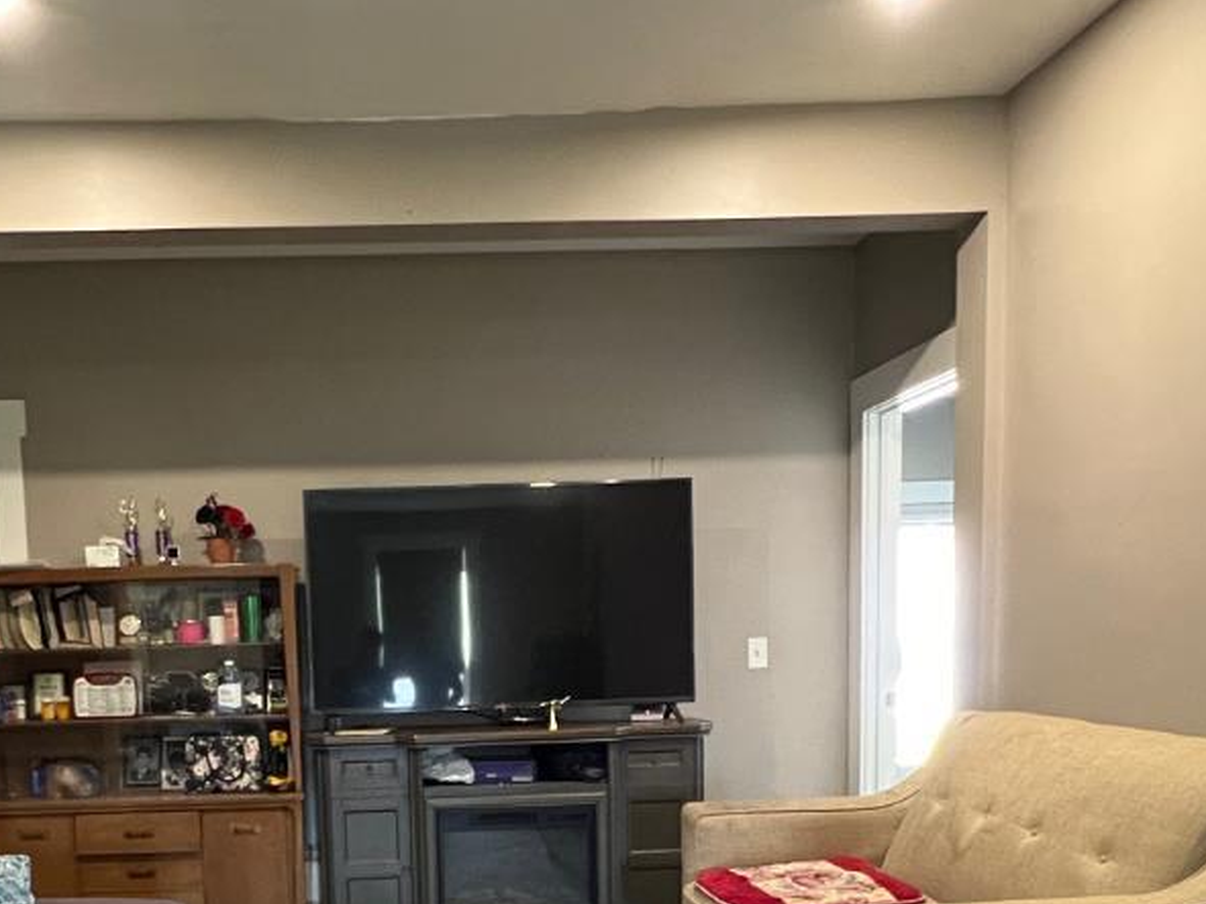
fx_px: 1149
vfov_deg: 40.4
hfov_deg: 54.2
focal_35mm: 33
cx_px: 396
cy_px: 772
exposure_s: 1/60
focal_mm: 1.57
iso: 800
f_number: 1.8
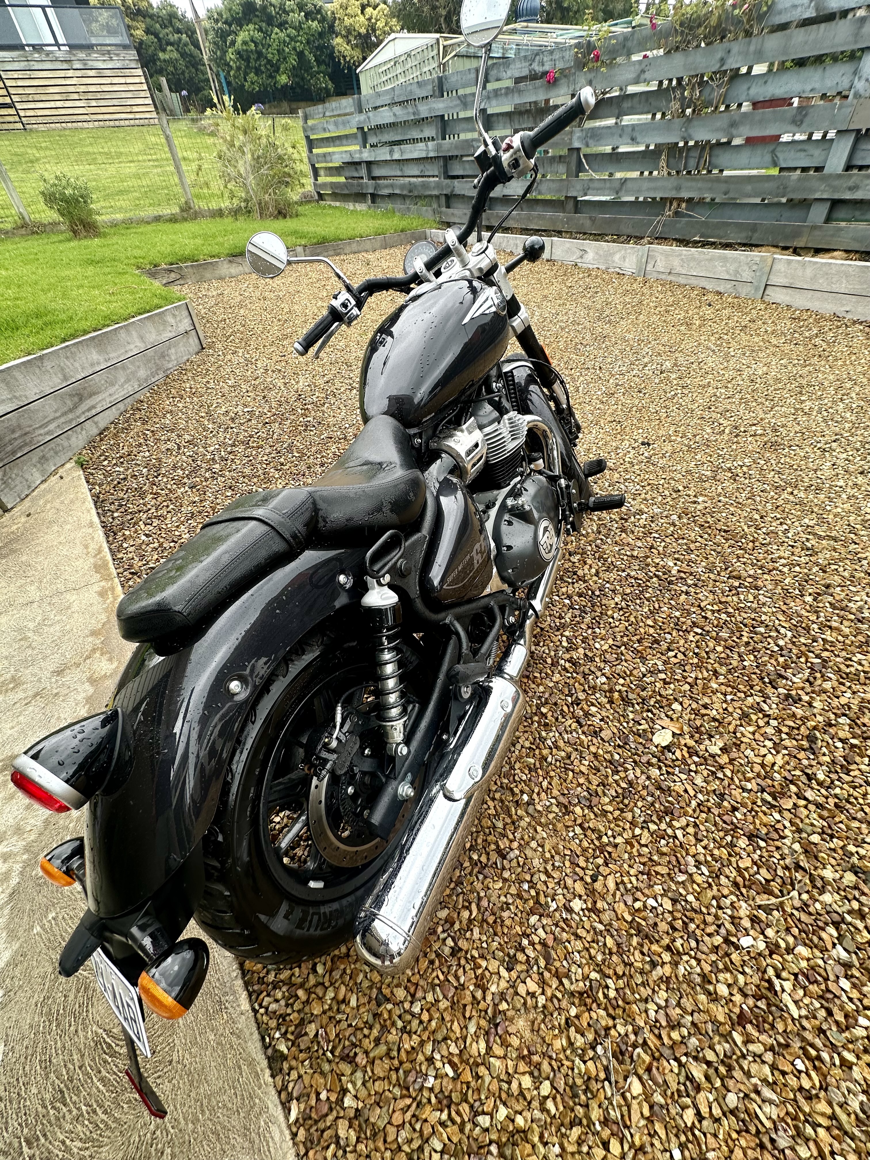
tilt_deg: -41.7
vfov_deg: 102.1
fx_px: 469
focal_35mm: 14
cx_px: 435
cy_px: 580
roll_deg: +6.8
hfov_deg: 85.7
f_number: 2.2
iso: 40
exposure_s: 1/302
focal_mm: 2.22
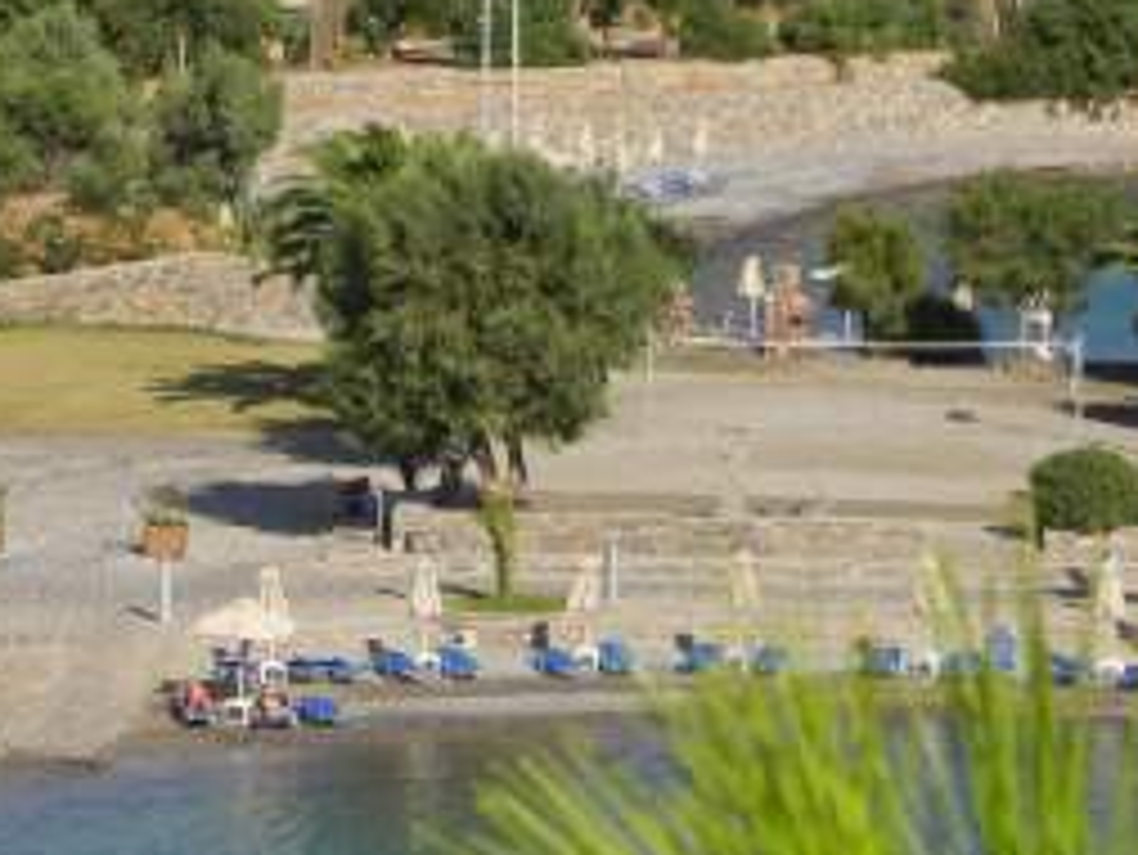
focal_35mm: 253
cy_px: 742
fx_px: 8321
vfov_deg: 5.9
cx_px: -243
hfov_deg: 7.8
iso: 160
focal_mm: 17.7
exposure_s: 1/1000
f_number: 5
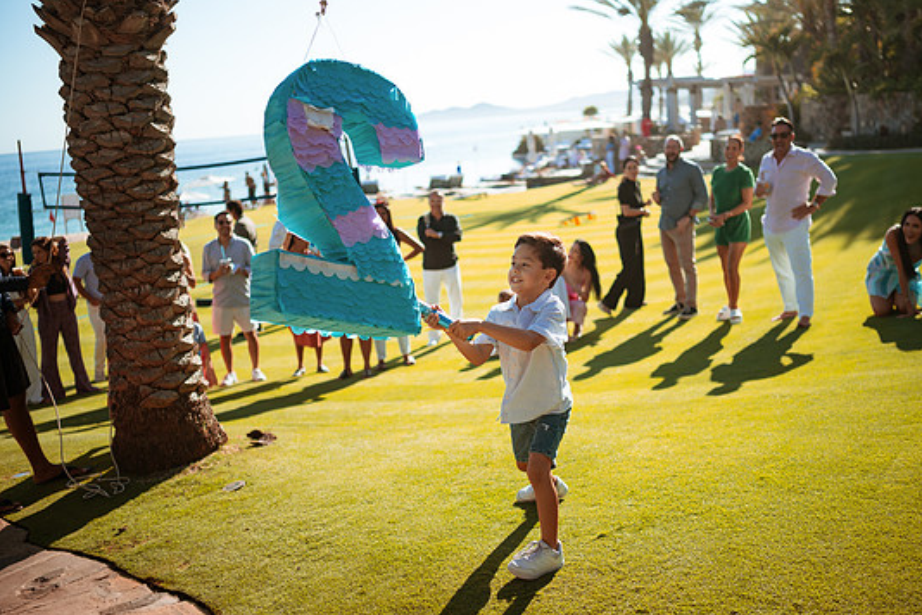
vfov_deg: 35.1
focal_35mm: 38
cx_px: 499
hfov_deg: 50.6
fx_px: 973
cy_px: 314
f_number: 1.8
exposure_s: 1/2500
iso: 100
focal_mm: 35
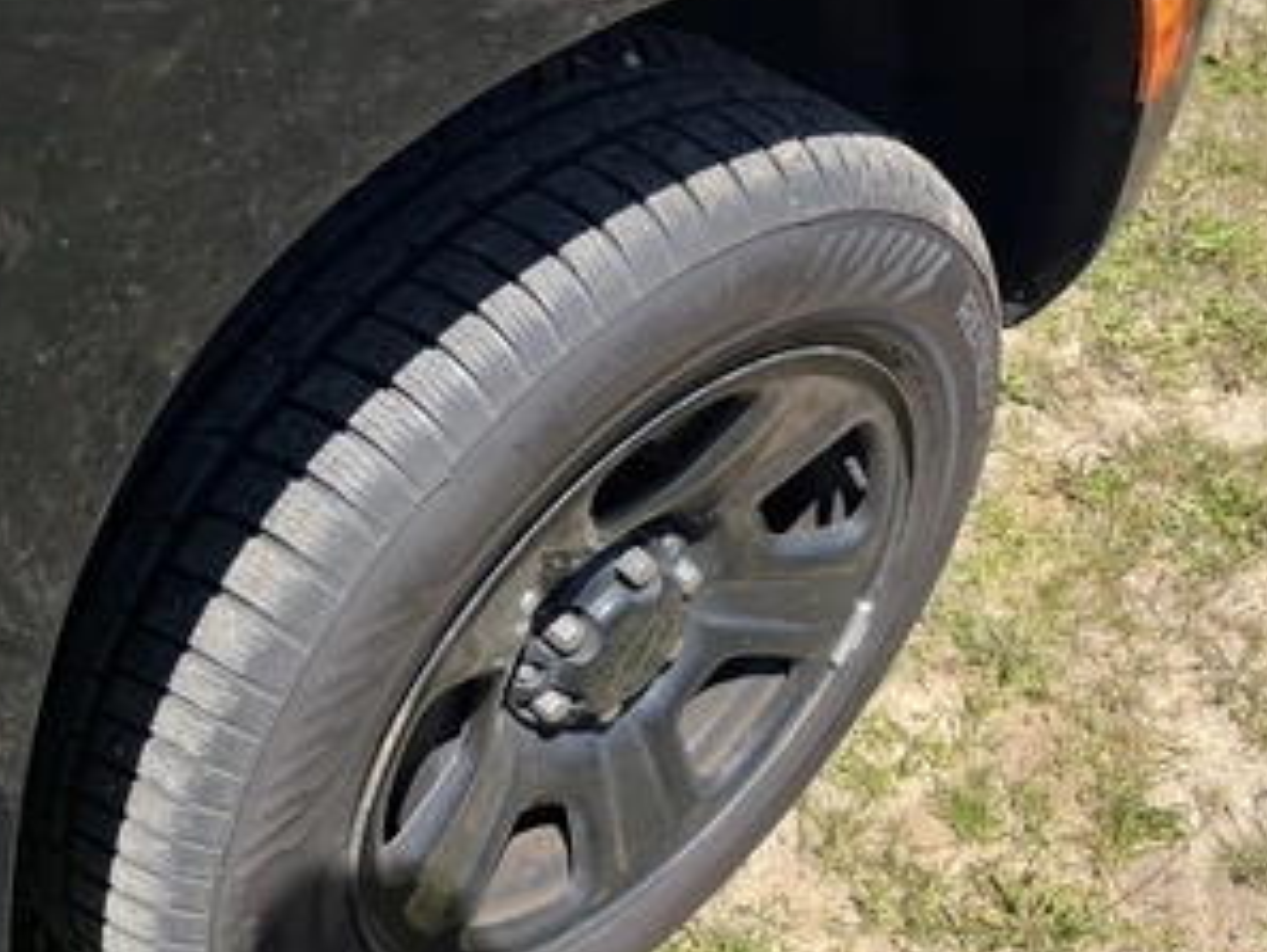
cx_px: 717
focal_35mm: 35
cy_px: 538
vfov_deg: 40.6
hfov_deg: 52.5
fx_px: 1282
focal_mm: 5.1
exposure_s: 1/2024
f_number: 1.6
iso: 50
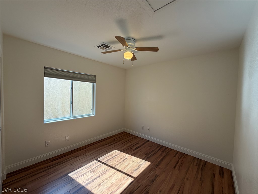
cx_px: 129
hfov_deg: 102.1
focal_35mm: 14
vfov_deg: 85.7
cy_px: 97
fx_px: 104
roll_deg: -0.8
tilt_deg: -1.2
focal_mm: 2.22
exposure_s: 1/164
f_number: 2.2
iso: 40
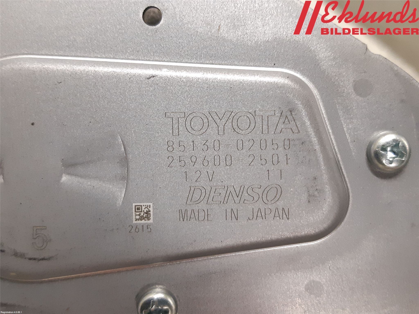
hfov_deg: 67.3
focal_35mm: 26
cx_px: 210
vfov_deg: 53.1
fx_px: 315
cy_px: 157
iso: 320
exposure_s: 1/50
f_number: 1.7
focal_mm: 3.93
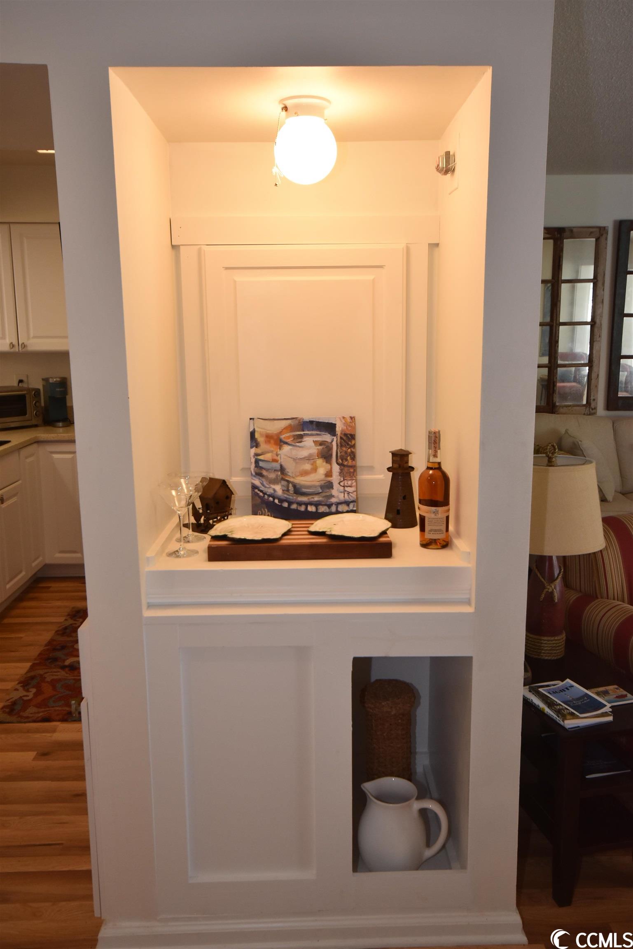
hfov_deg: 43.6
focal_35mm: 30
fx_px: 791
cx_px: 316
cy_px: 474
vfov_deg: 61.9
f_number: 5.6
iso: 720
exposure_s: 1/125
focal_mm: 20
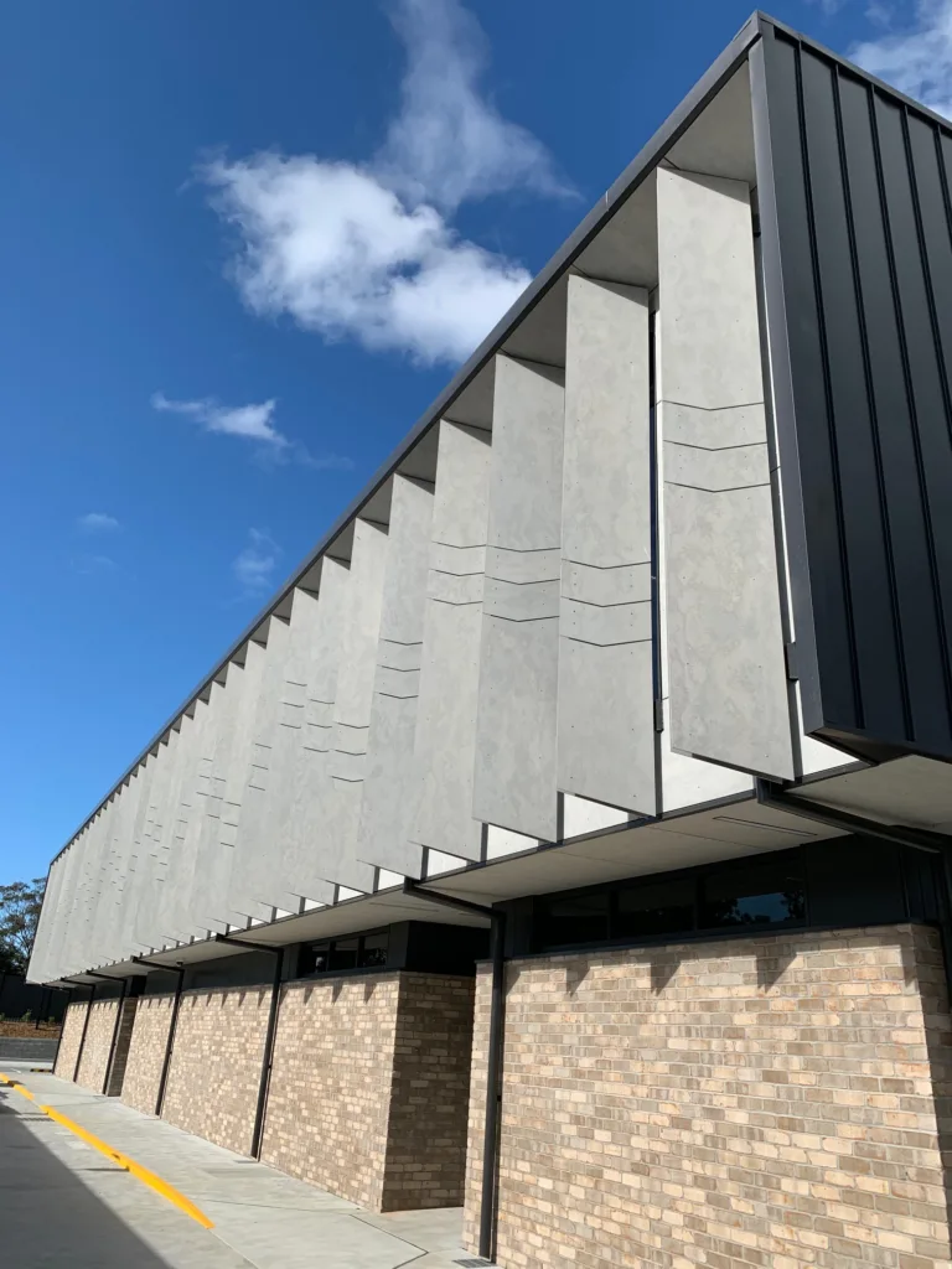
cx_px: 476
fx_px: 953
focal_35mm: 26
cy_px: 634
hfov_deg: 53.1
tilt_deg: +24.0
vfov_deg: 67.3
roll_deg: -3.1
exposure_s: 1/2681
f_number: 1.8
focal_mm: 4.25
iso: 25
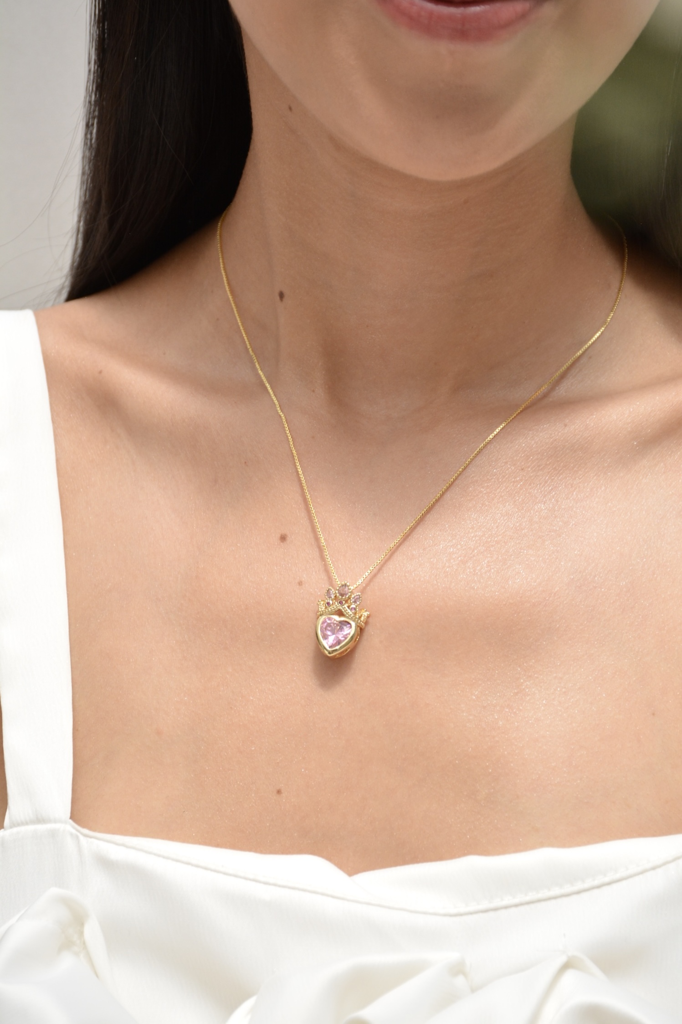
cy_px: 512
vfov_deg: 20.6
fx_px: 2813
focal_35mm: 99
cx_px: 341
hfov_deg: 13.8
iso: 640
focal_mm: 66
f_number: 8
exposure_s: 1/1000
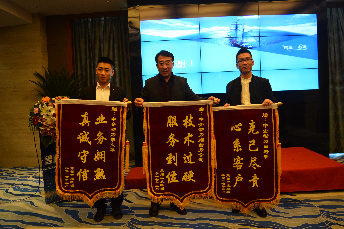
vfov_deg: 47.8
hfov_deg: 67.4
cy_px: 114
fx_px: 258
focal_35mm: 27
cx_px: 172
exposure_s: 1/60
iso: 800
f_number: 3.8
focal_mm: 18
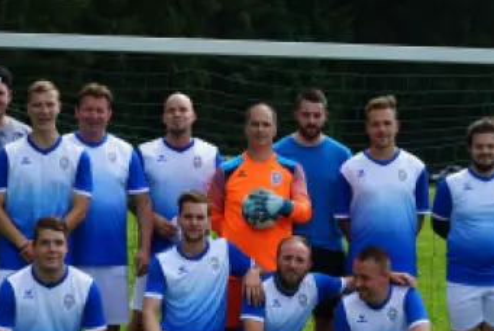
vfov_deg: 15.9
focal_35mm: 86
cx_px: 253
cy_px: 241
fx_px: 1181
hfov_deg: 23.6
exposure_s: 1/100
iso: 100
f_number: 10
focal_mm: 49
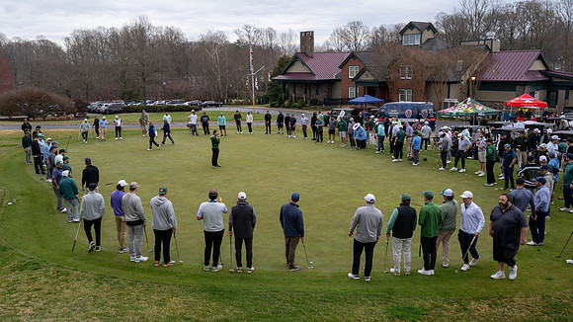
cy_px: 145
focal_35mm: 30
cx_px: 263
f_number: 5.6
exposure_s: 1/320
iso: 320
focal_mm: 26
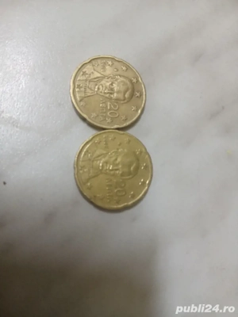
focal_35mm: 26
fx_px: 238
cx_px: 119
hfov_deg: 53.1
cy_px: 158
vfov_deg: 67.3
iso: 125
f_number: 1.8
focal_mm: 3.98
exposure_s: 1/50.3
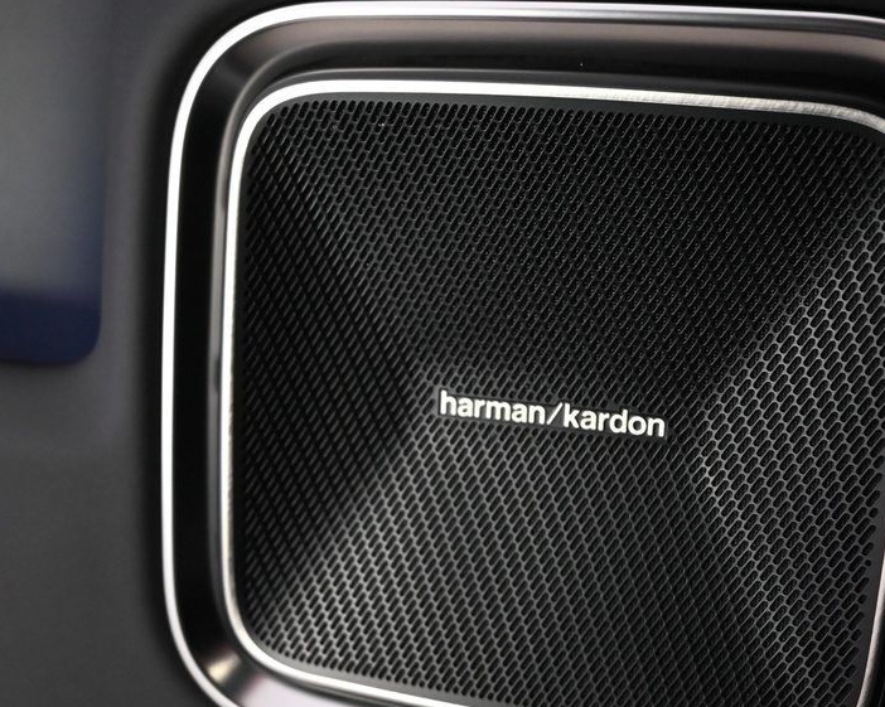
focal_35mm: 52
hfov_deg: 36.0
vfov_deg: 29.0
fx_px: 1361
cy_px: 432
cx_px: 388
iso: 2800
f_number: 4
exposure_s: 1/125
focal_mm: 24
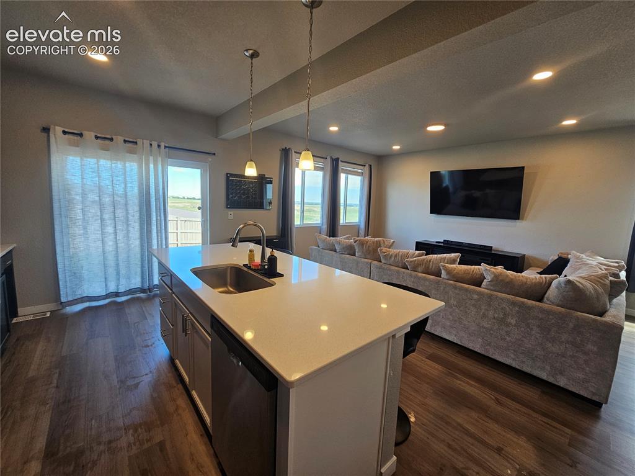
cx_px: 318
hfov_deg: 106.2
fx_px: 238
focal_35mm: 13
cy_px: 238
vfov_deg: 89.9
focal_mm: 2.2
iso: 64
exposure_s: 1/60
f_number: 2.2
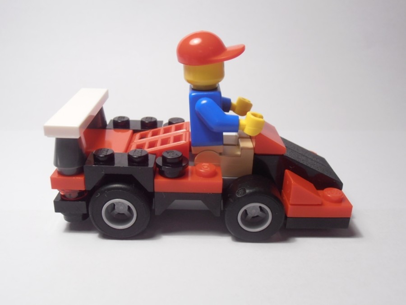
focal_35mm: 37
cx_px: 203
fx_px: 434
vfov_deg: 38.7
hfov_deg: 50.1
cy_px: 152
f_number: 3.9
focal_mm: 6.61
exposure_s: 1/40
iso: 100
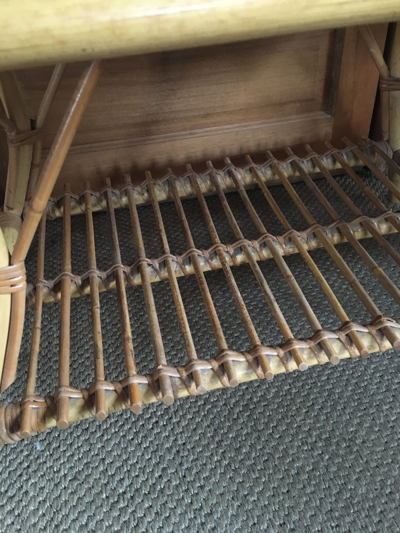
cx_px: 200
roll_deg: +3.3
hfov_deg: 48.2
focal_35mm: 29
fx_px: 447
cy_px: 266
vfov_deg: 61.7
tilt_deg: -41.1
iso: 400
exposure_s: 1/17
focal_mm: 4.15
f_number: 2.2
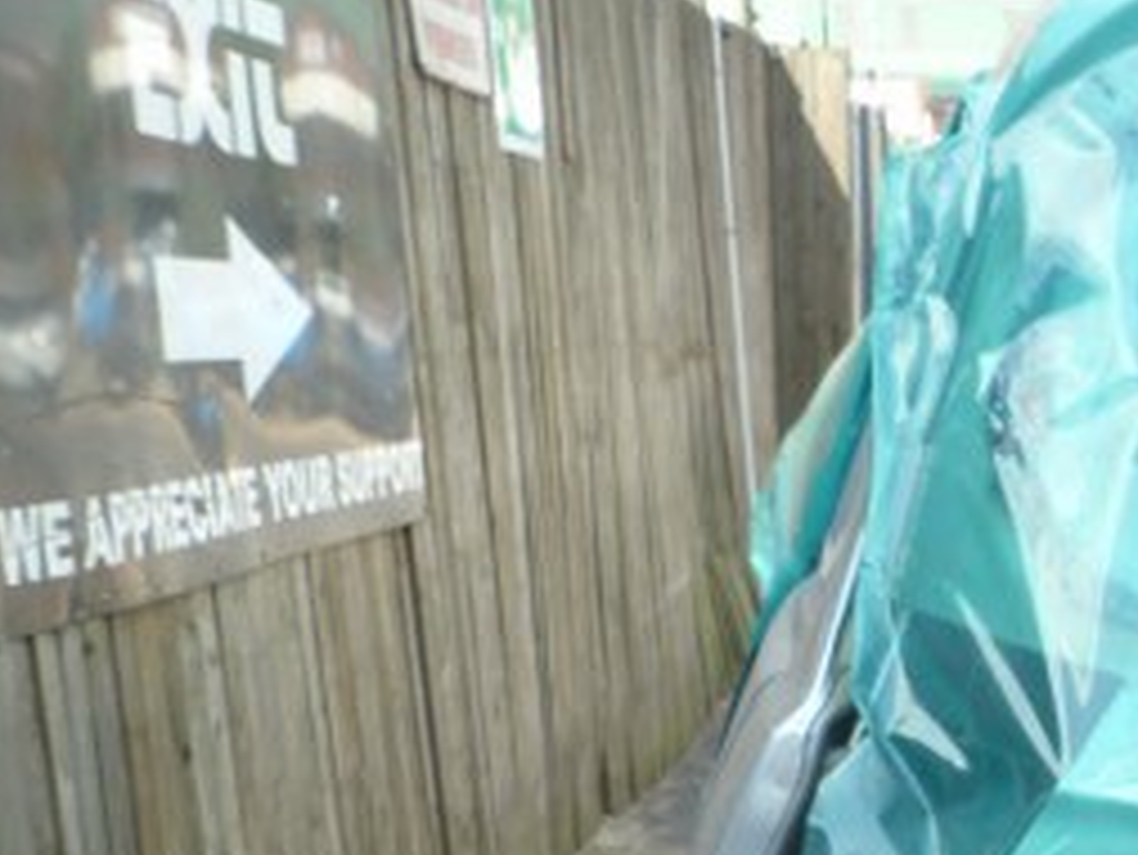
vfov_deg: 17.2
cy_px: 1192
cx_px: 1723
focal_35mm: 79
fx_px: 2598
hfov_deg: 20.9
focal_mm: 4.5
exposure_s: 1/100
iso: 80
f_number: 3.6
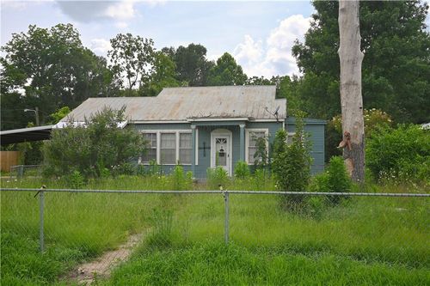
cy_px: 143
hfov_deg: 56.5
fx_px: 400
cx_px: 215
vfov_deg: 39.4
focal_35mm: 34
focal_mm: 33.5
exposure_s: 1/125
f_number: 14
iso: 125
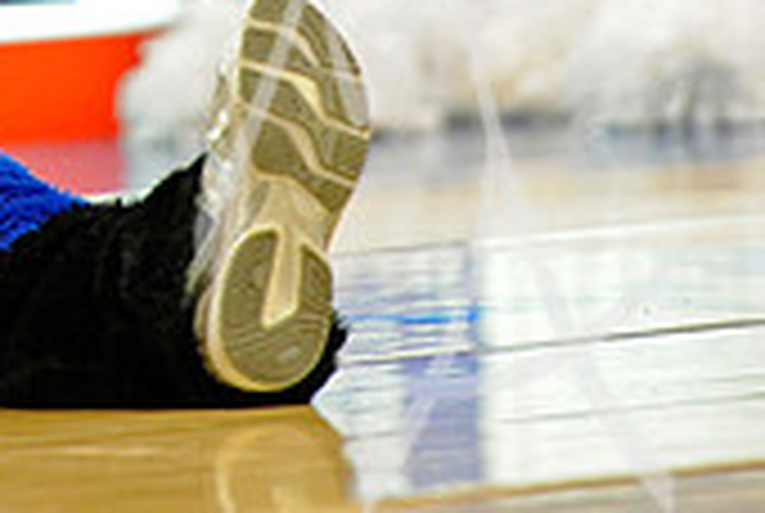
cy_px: -272
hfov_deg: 3.0
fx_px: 14496
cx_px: -486
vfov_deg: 2.0
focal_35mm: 681
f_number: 3.2
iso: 4000
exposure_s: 1/1000
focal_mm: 200
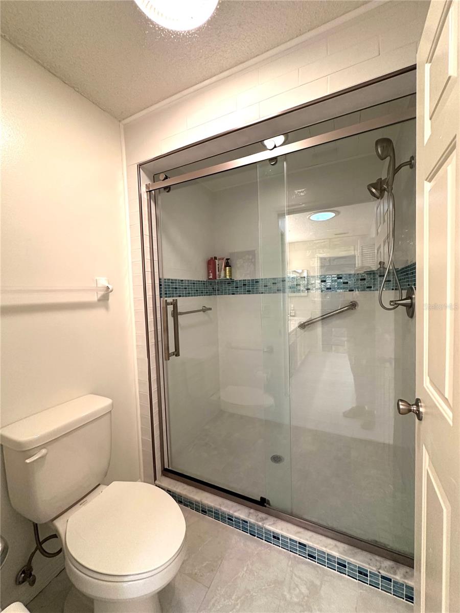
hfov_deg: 85.7
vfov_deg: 102.1
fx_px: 248
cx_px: 230
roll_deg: +1.2
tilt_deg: -2.8
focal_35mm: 14
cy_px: 306
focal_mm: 2.22
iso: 400
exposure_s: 1/60
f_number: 2.2
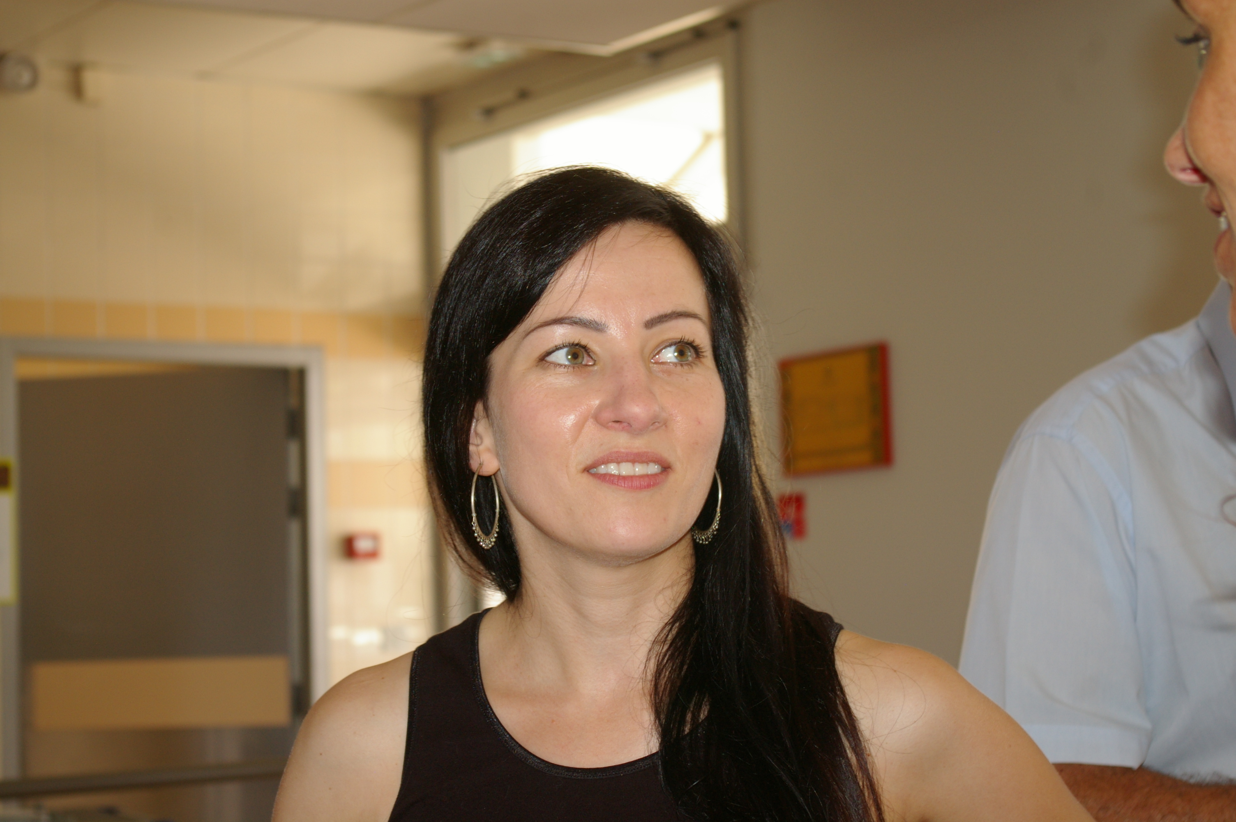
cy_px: 411
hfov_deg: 29.9
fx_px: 2315
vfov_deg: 20.1
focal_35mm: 68
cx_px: 618
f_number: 5.6
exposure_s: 1/60
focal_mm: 45
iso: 400
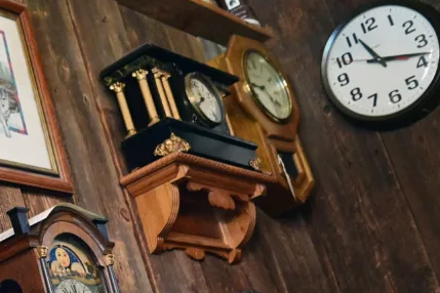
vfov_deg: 16.5
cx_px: -47
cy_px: 235
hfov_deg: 23.2
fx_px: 1002
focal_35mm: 82
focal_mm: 32
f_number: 4
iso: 8000
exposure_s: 1/125
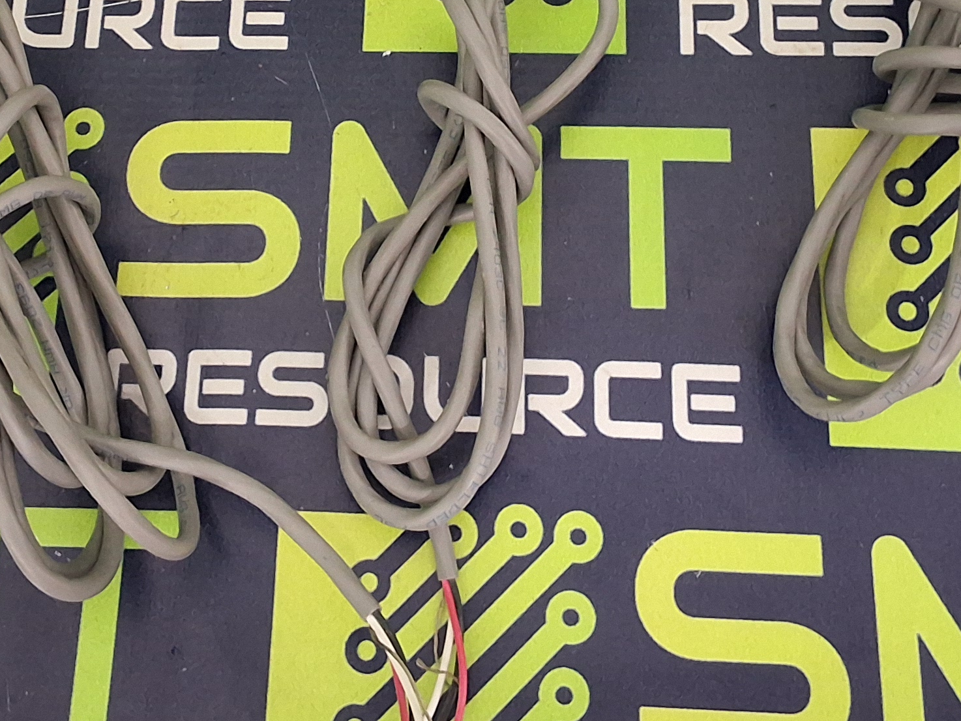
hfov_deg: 31.1
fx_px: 1722
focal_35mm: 62
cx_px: 381
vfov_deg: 23.0
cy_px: 53
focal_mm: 2.91
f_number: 1.9
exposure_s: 1/24
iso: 320
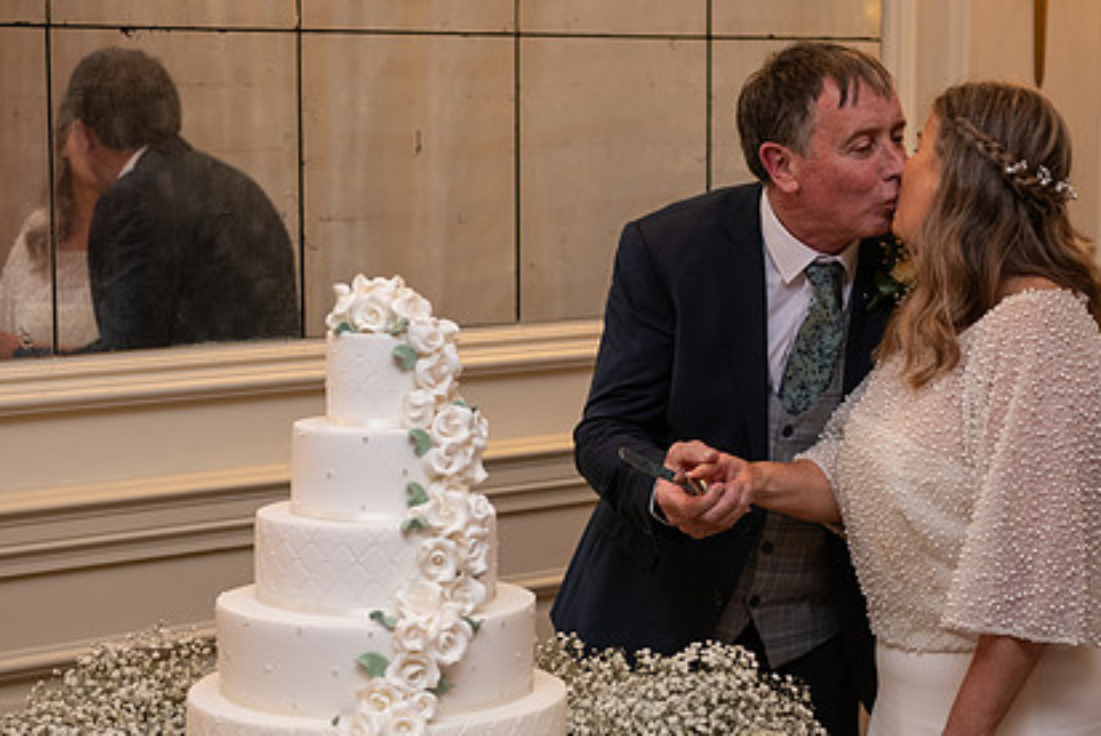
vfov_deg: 15.7
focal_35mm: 87
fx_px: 2663
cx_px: 648
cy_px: 377
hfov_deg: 23.3
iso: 800
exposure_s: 1/160
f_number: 3.5
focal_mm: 62
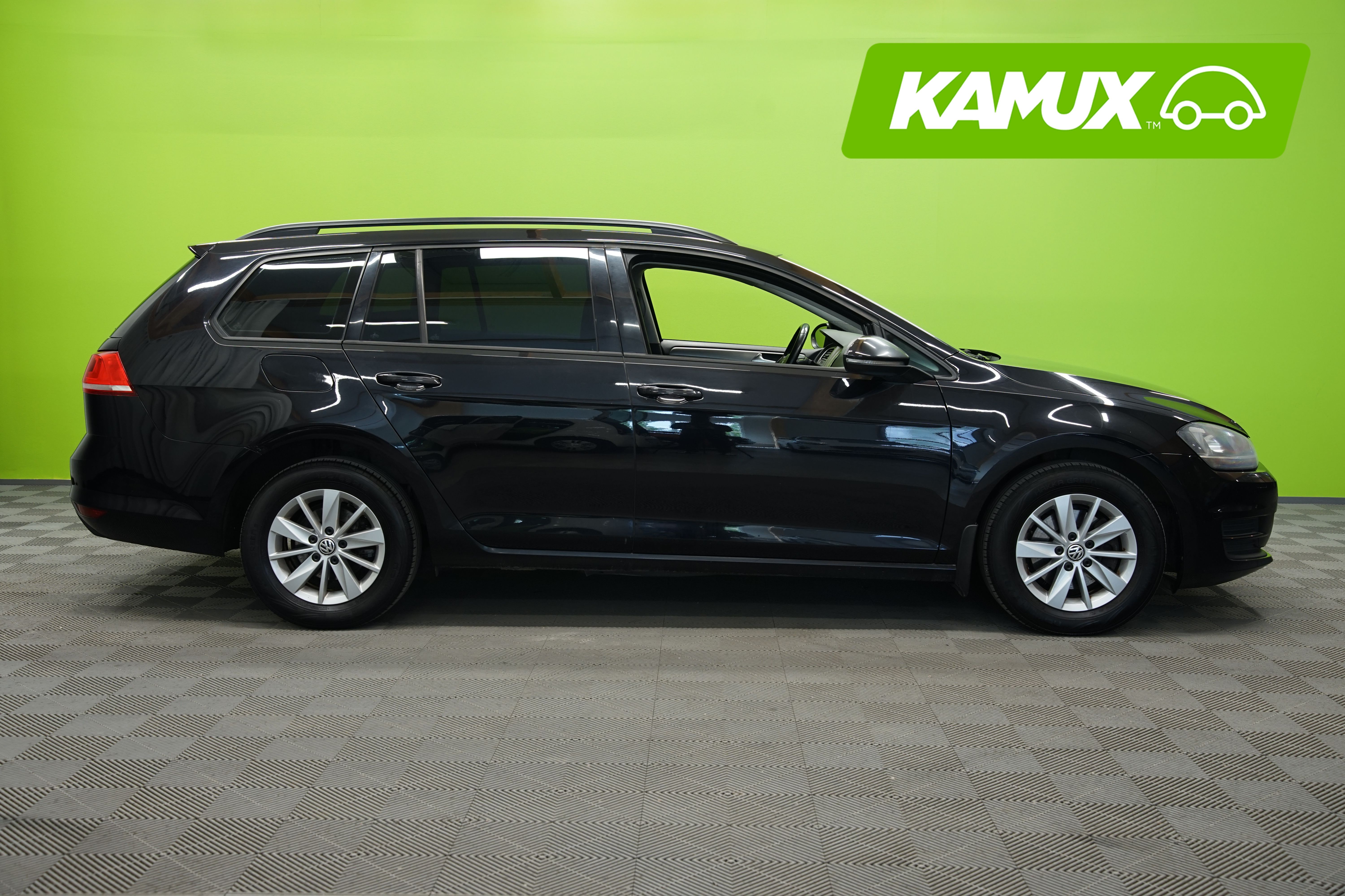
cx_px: 672
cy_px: 448
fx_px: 1420
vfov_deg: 35.1
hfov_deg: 50.7
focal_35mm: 38
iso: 500
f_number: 5.6
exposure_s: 1/15
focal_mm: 38
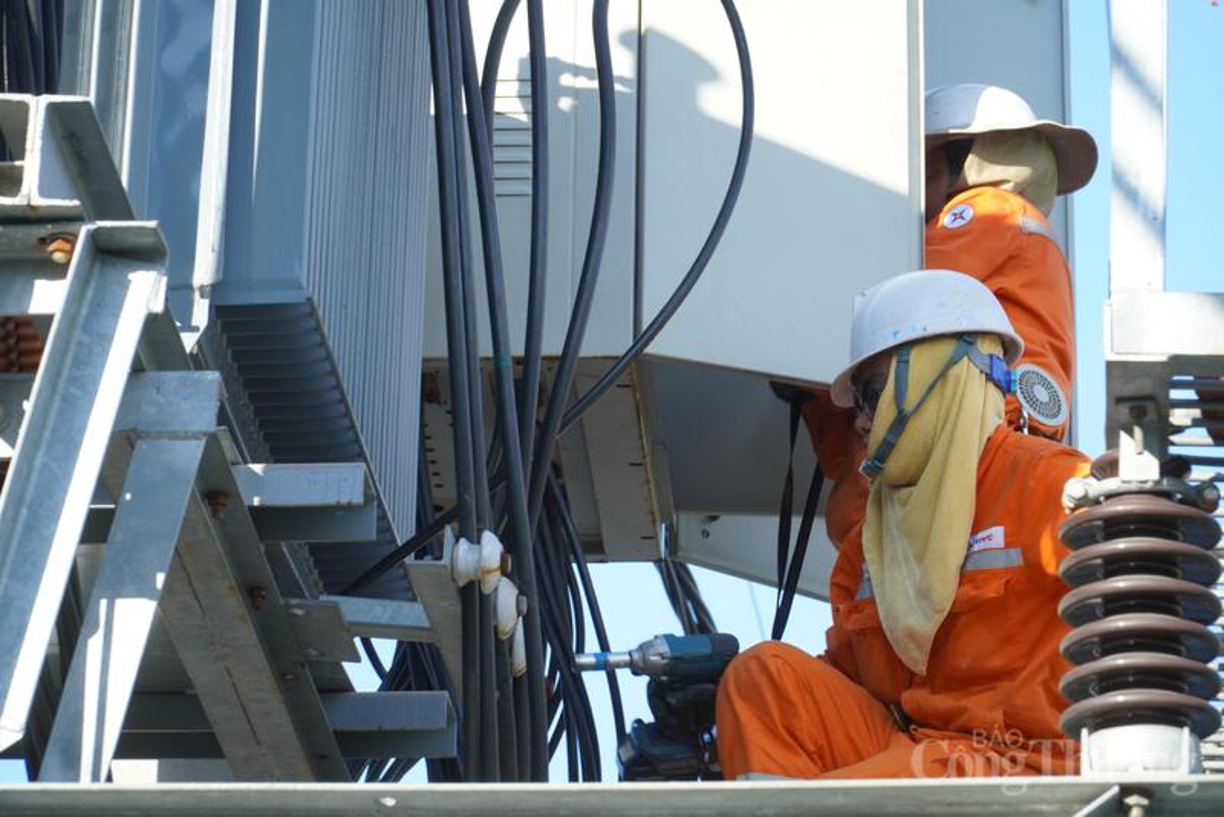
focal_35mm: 146
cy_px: 408
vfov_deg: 9.4
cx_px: 612
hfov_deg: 14.1
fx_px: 4949
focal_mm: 97
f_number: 9
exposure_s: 1/200
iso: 400
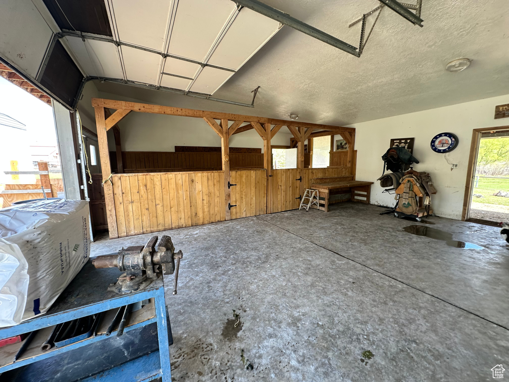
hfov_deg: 102.1
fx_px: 206
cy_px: 191
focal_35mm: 14
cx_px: 254
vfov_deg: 85.7
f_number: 2.2
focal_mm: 2.22
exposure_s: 1/99
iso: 80
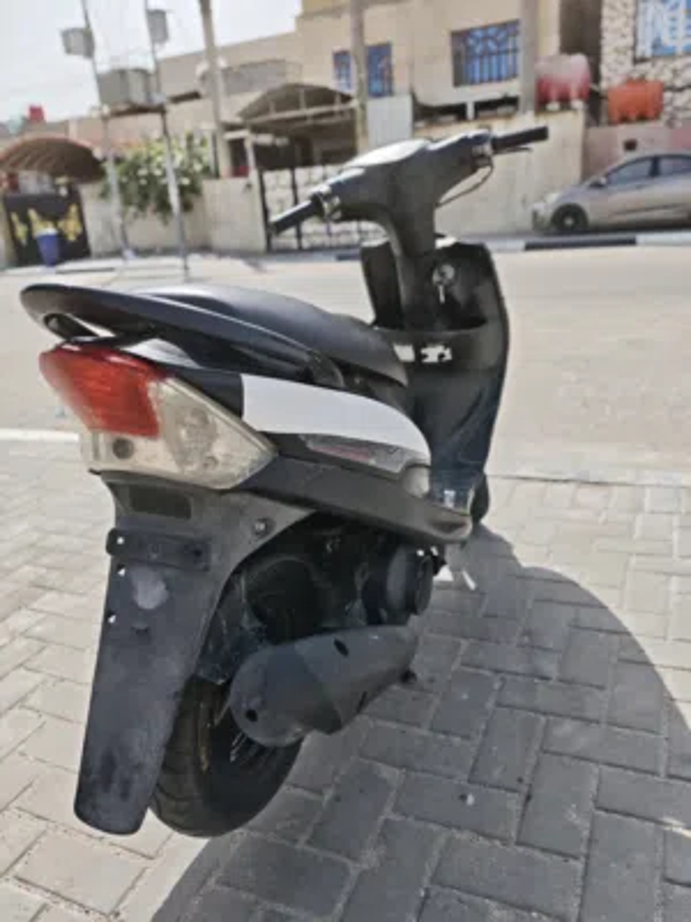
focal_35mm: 26
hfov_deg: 53.1
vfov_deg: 67.3
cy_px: 461
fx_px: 692
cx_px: 346
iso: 50
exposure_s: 1/5218
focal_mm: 4.94
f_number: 1.5
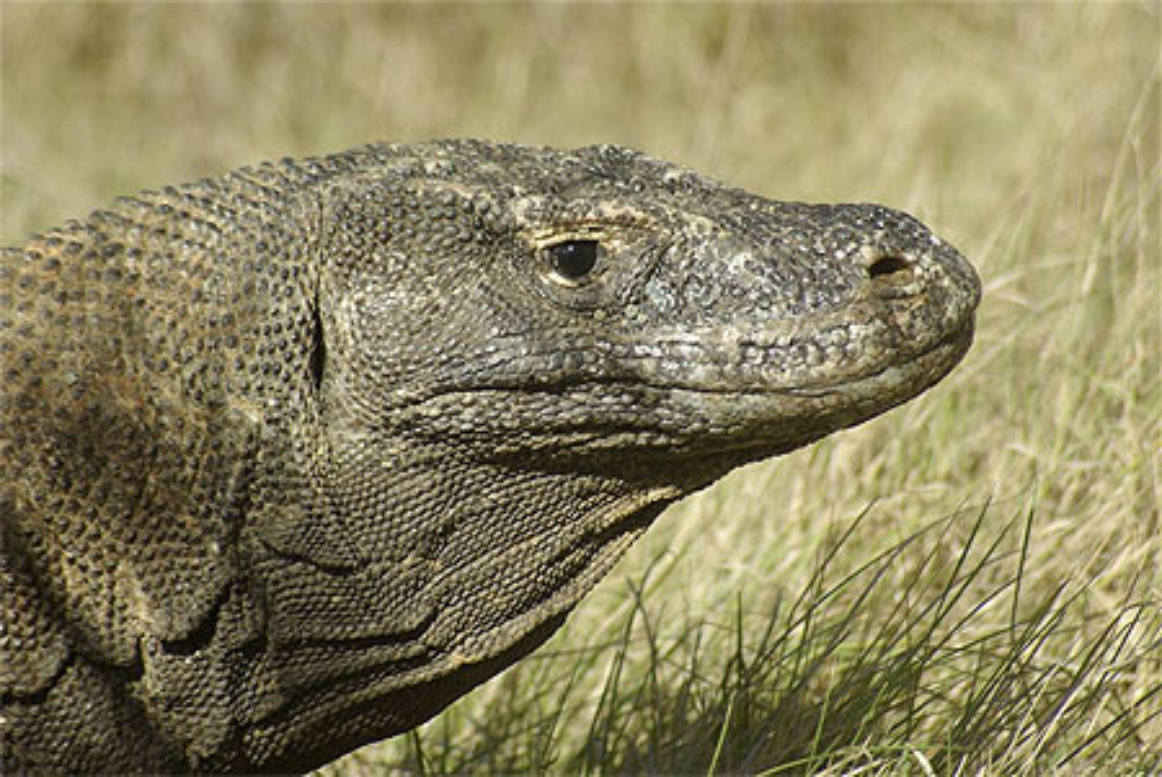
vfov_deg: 3.1
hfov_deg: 4.6
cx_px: 581
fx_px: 14539
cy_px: 388
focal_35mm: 450
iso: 100
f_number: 6.7
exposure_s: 1/180
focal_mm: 300
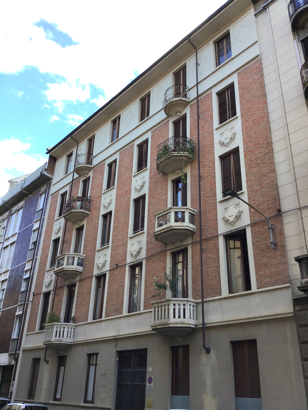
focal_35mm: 31
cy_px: 205
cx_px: 154
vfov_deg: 58.4
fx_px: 368
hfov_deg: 45.4
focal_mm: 3.3
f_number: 2.4
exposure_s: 1/142
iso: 25
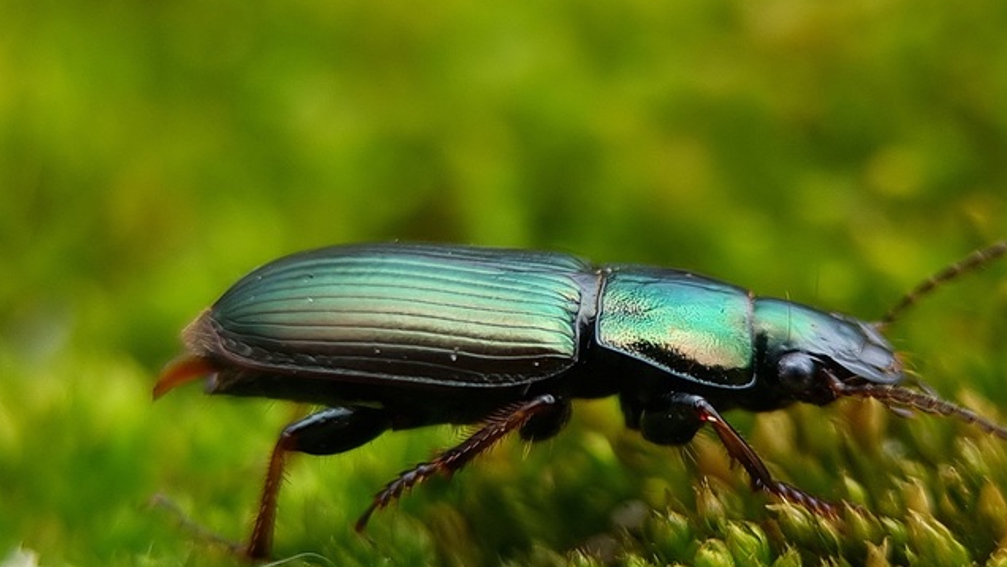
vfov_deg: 31.0
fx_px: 1015
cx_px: 601
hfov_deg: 52.4
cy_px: 361
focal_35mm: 38
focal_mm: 5.4
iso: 50
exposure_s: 1/119
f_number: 1.8
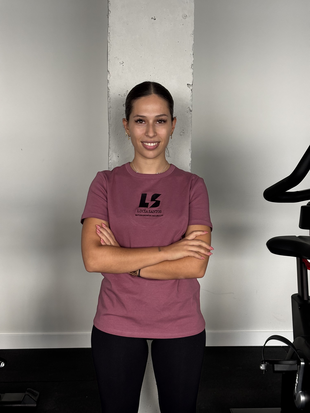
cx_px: 155
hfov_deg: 28.0
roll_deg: -1.4
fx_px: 621
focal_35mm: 52
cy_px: 206
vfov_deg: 36.8
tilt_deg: -7.1
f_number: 1.6
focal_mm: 5.96
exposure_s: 1/60
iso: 125
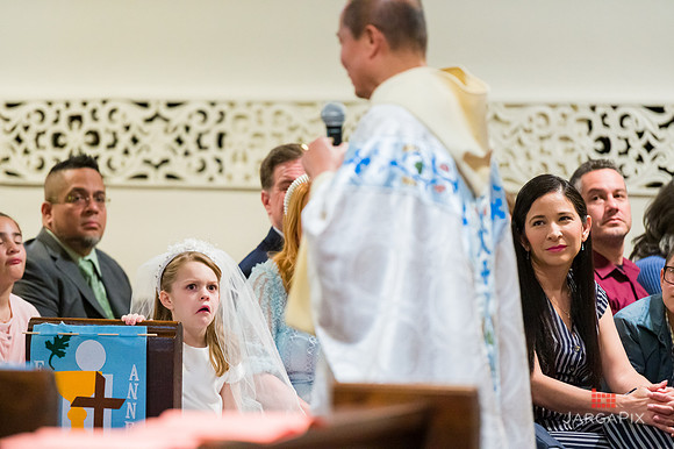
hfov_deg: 10.3
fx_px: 3742
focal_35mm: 200
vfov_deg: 6.9
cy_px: 224
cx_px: 337
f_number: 3.2
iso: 6400
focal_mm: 200
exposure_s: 1/200
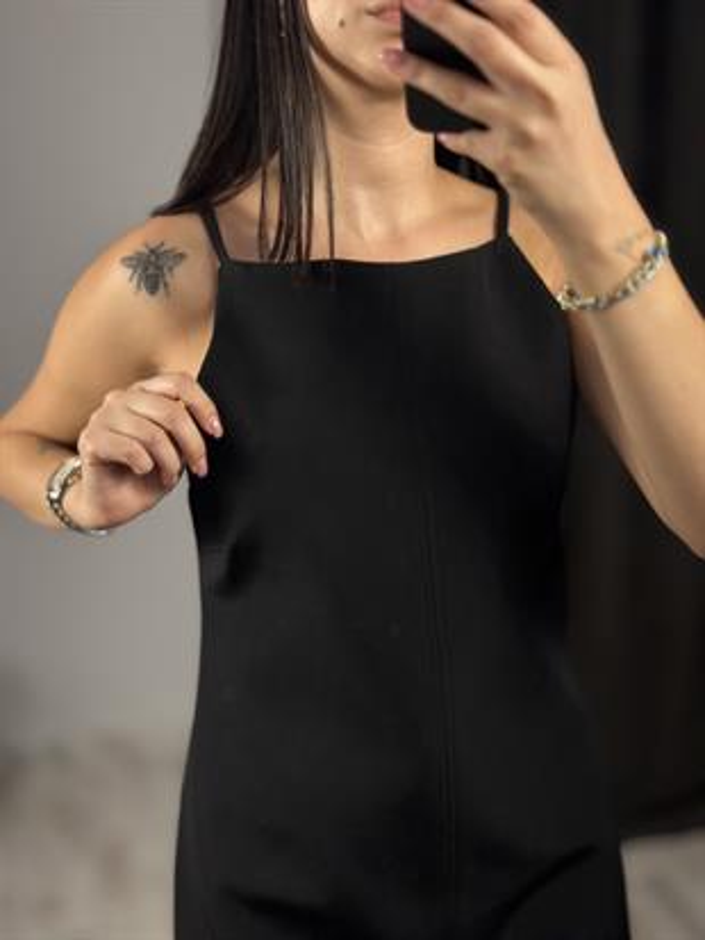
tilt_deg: -33.2
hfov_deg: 30.3
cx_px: 352
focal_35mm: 48
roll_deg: +5.1
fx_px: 1303
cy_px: 470
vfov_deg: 39.6
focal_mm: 6.86
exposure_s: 1/141
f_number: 1.78
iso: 80
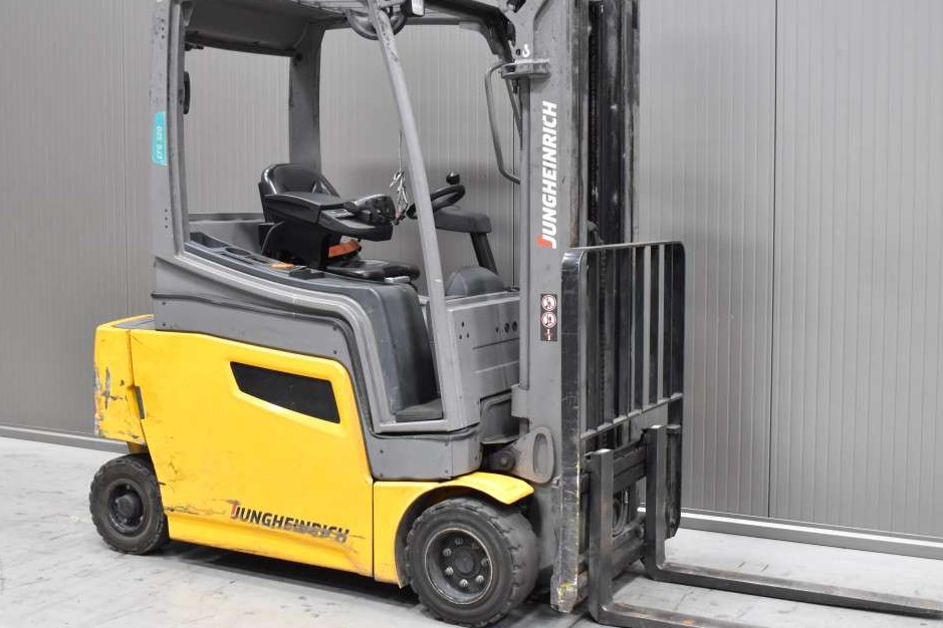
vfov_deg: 29.2
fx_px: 1205
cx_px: 430
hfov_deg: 42.7
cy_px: 298
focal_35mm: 46
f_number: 5
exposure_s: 1/30
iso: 1600
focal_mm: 24
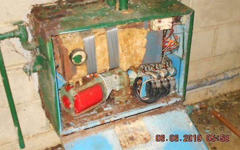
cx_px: 121
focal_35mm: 53
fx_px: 347
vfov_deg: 24.4
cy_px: 66
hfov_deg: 38.2
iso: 1000
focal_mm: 8.8
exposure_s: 1/30
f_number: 4.5
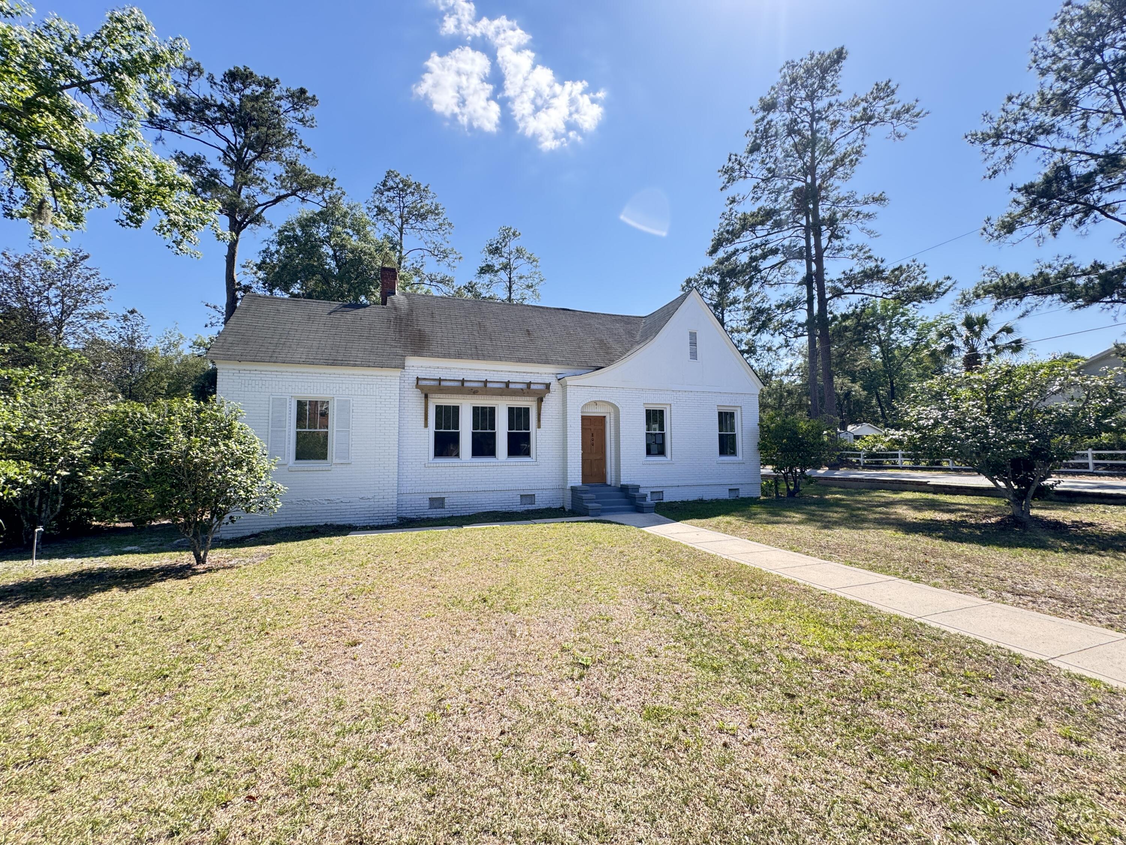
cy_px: 422
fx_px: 455
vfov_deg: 85.7
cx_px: 563
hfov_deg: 102.1
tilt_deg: +4.6
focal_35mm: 14
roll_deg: -0.1
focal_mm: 2.22
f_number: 2.2
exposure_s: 1/443
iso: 50
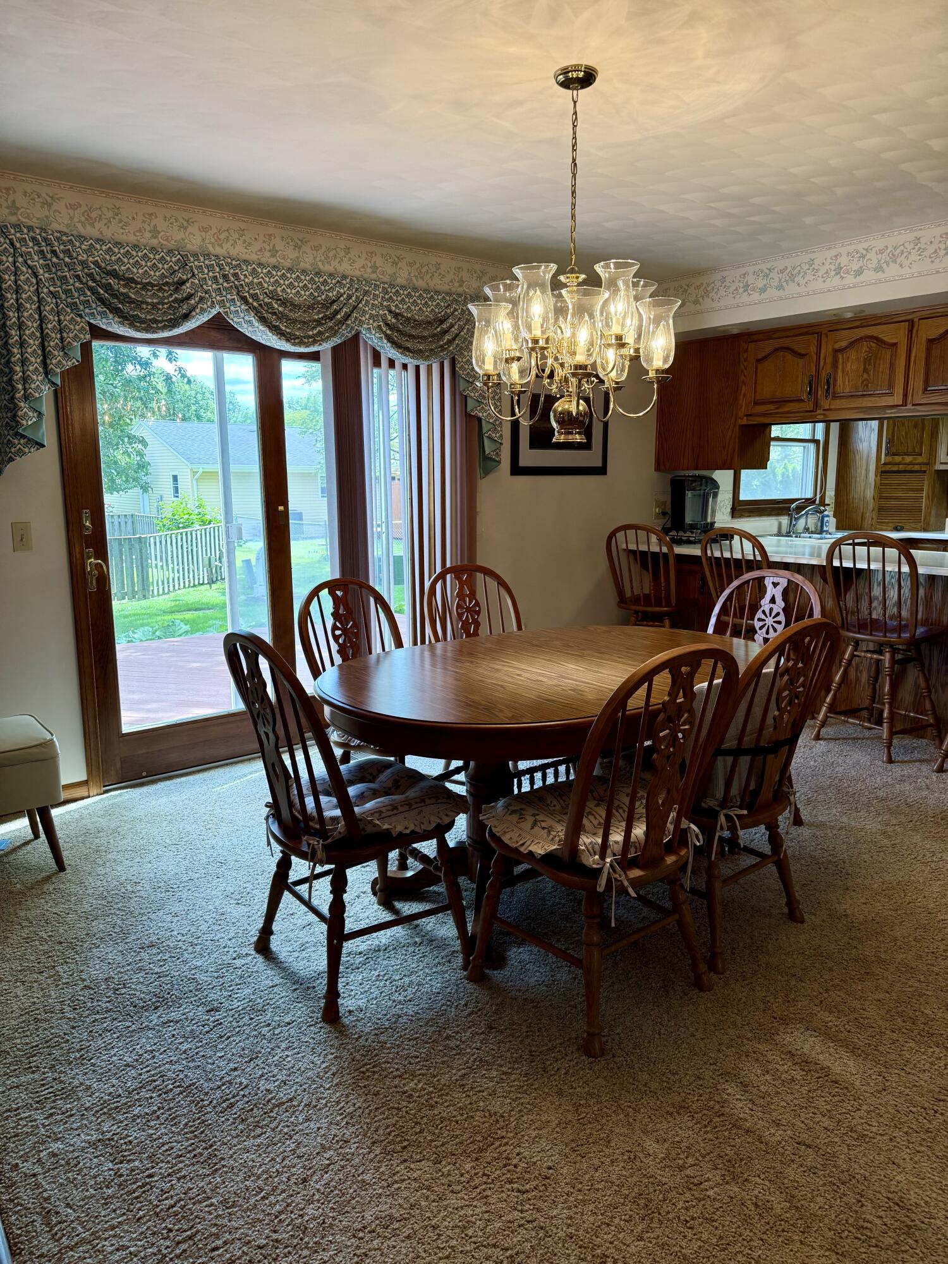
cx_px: 474
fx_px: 876
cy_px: 632
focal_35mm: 24
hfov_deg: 56.8
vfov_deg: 71.6
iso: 160
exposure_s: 1/197
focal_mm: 6.76
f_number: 1.78
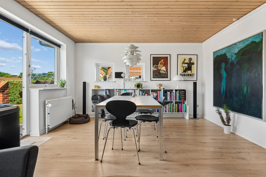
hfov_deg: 79.2
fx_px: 161
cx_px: 133
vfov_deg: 57.8
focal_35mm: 22
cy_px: 88
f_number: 8
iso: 400
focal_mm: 14.5
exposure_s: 1/20
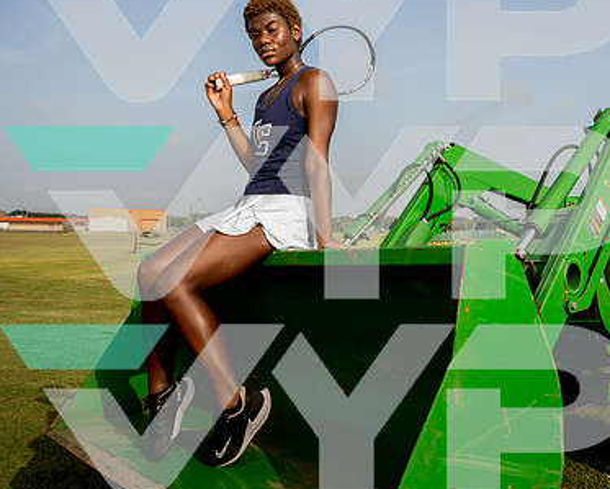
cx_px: 420
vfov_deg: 42.2
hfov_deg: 50.3
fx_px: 632
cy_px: 213
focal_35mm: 35
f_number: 6.3
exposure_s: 1/200
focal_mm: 24
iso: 50
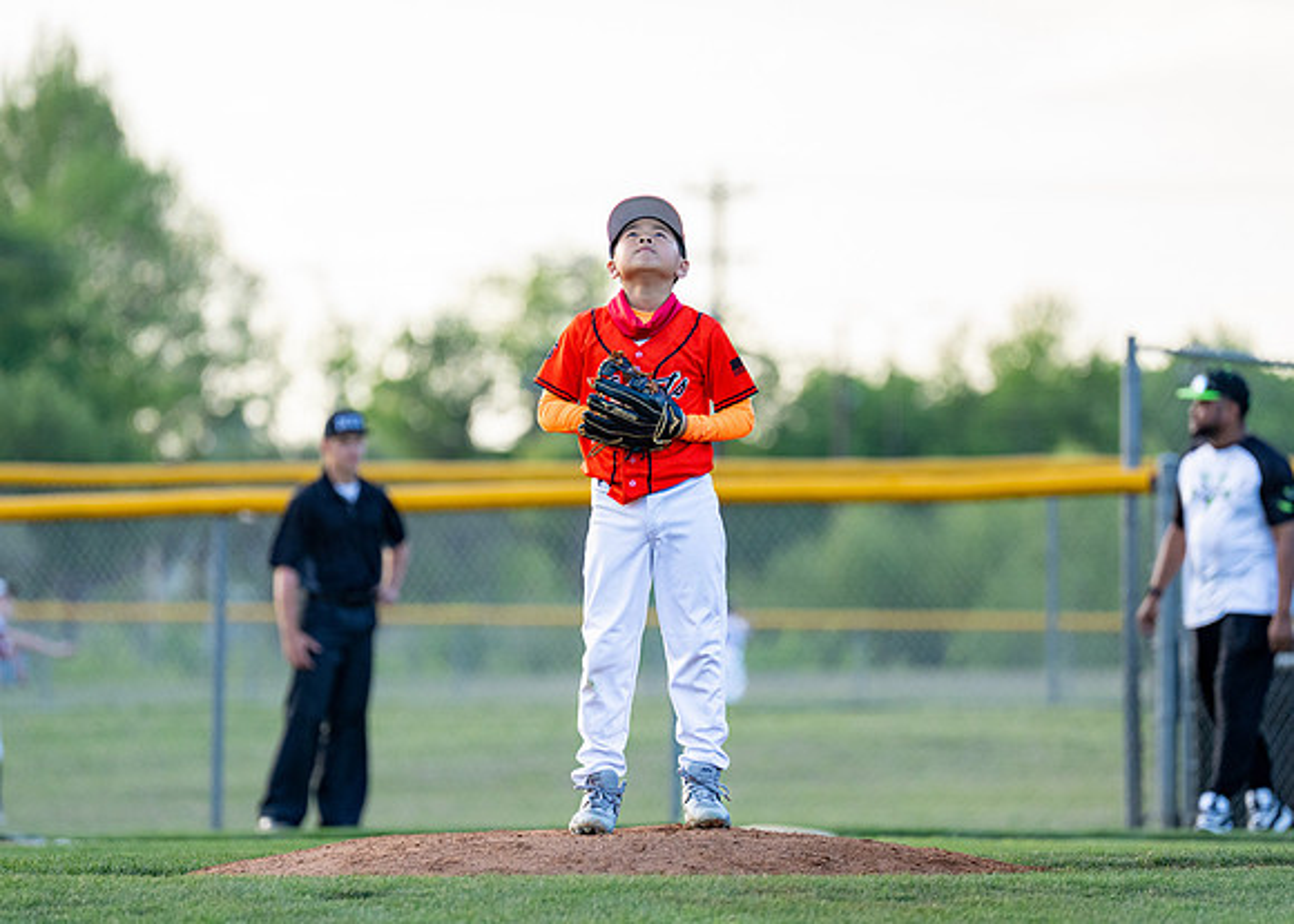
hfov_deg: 7.0
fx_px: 10591
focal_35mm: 288
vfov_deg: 5.0
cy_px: 499
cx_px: 629
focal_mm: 200
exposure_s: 1/2500
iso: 800
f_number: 2.8
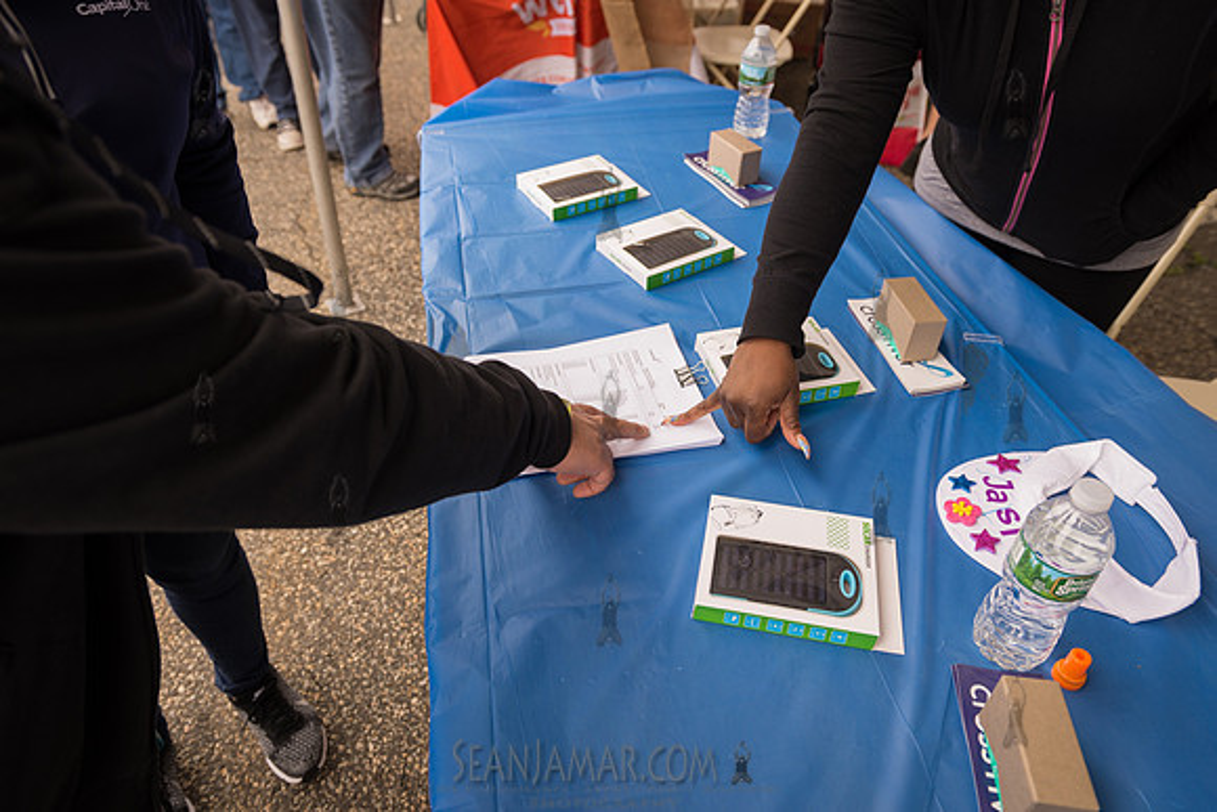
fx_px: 811
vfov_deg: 53.2
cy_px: 406
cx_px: 608
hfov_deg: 73.7
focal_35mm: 24
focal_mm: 24
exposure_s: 1/250
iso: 200
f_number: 4
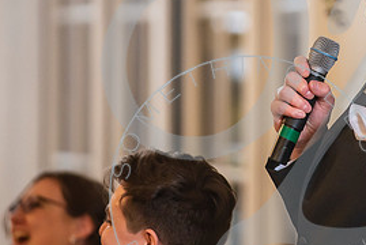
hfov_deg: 4.7
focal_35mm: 437
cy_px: 81
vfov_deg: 3.2
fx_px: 4448
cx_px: 320
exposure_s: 1/200
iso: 1600
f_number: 2.8
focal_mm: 200
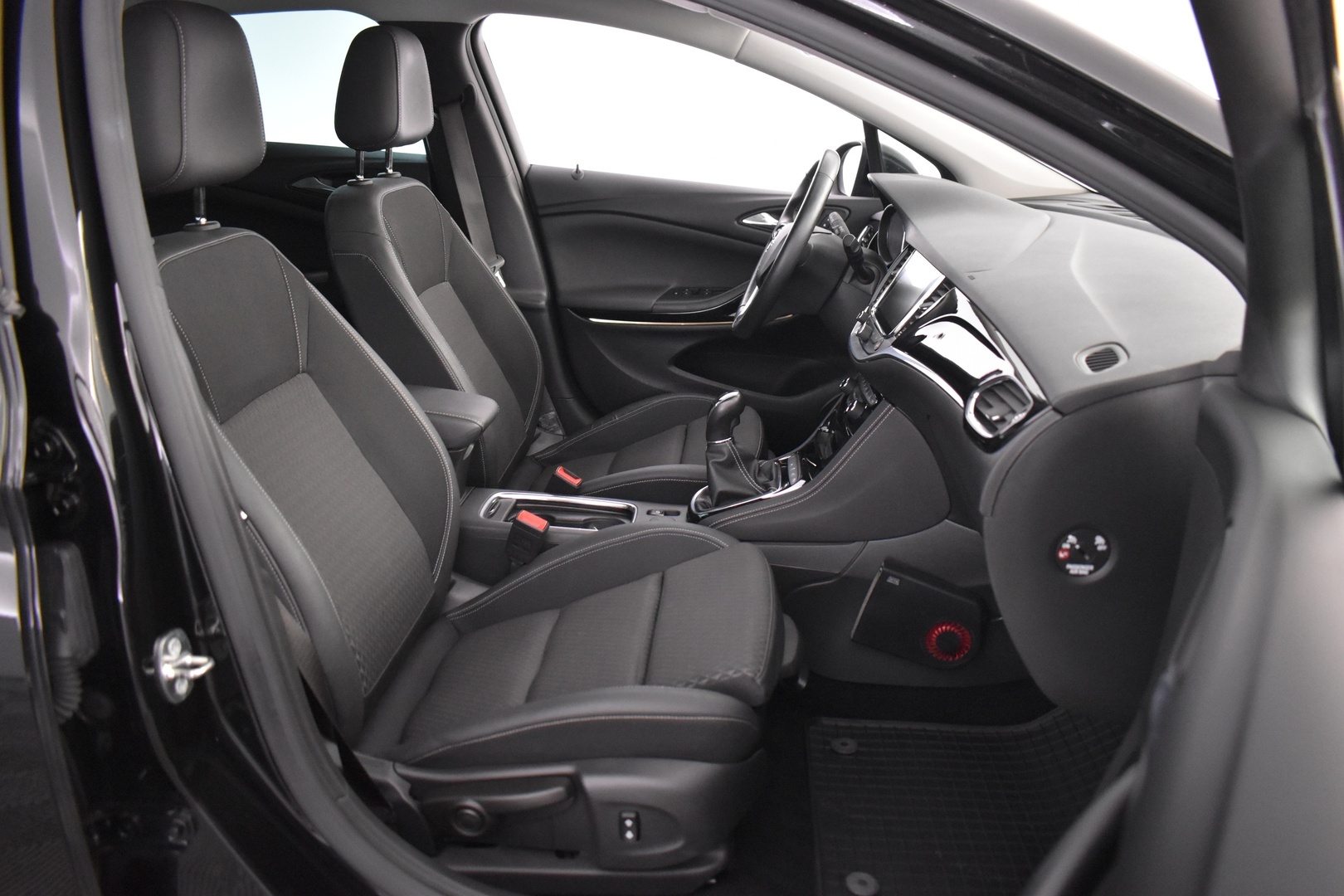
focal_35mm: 27
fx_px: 1008
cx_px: 672
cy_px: 448
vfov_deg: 47.9
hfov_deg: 67.4
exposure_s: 1/20
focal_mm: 18
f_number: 3.5
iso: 3200
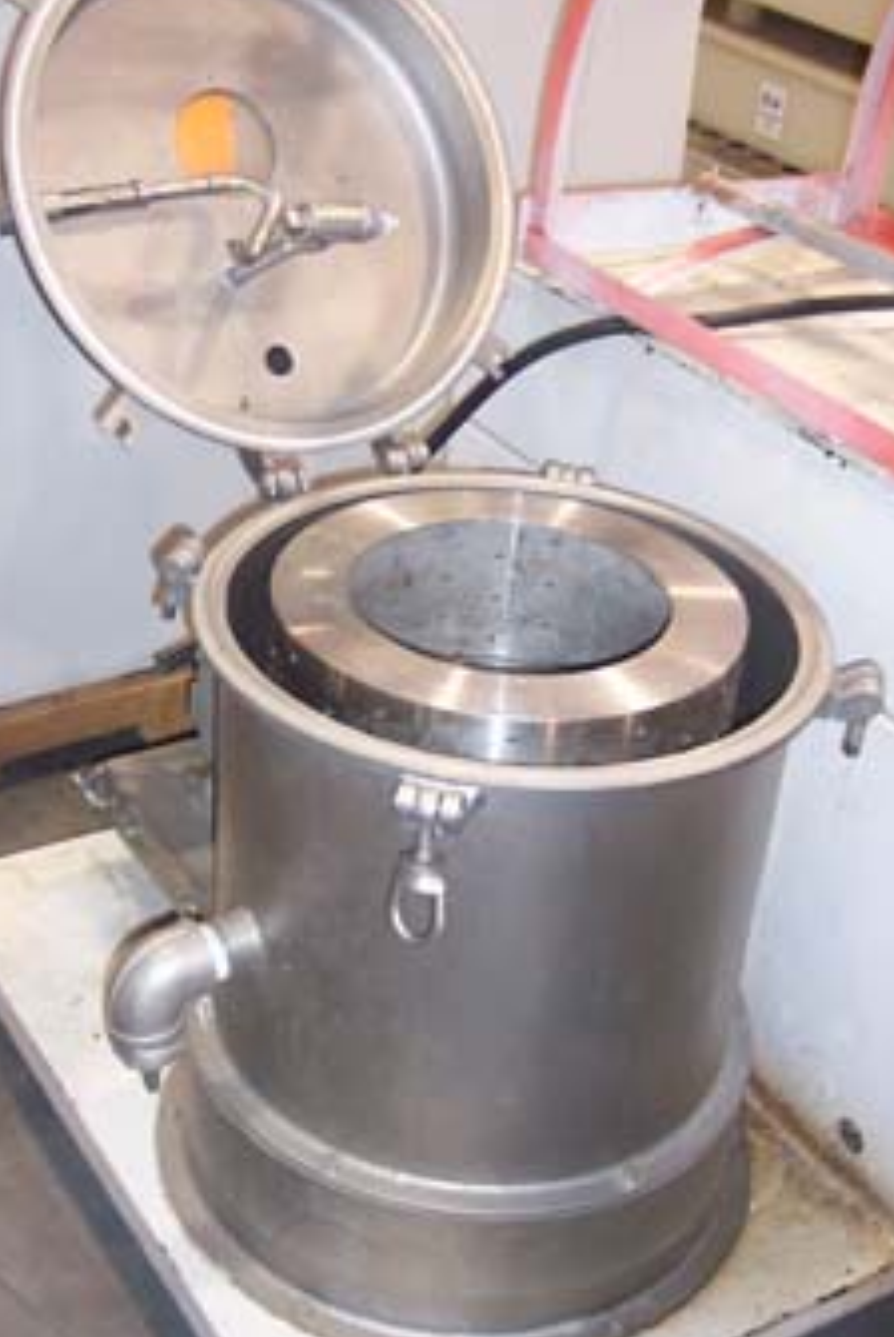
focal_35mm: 51
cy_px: 718
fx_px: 1896
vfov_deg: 38.8
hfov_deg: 26.5
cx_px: 359
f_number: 2.8
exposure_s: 1/30
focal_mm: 8
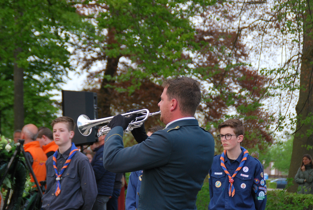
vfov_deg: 10.7
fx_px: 1123
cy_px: 105
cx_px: 156
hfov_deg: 15.9
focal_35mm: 129
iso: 400
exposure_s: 1/160
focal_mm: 86
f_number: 5.6
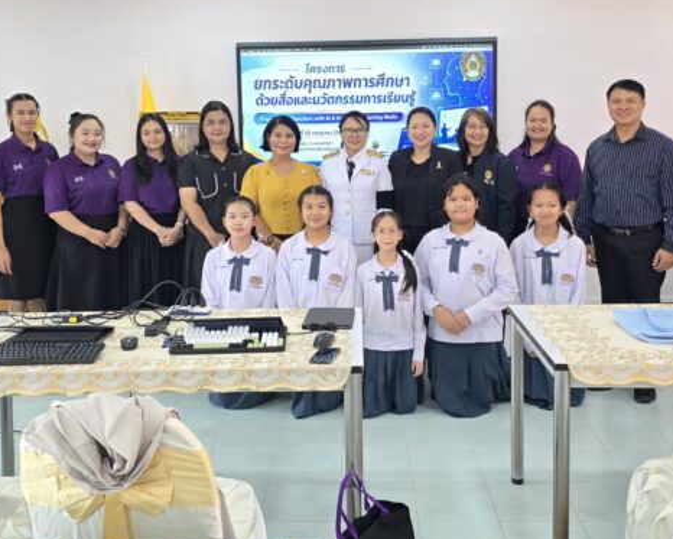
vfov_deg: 39.9
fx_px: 737
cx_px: 336
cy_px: 201
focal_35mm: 37
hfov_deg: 49.1
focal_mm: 6.3
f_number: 1.7
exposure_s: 1/100
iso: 100
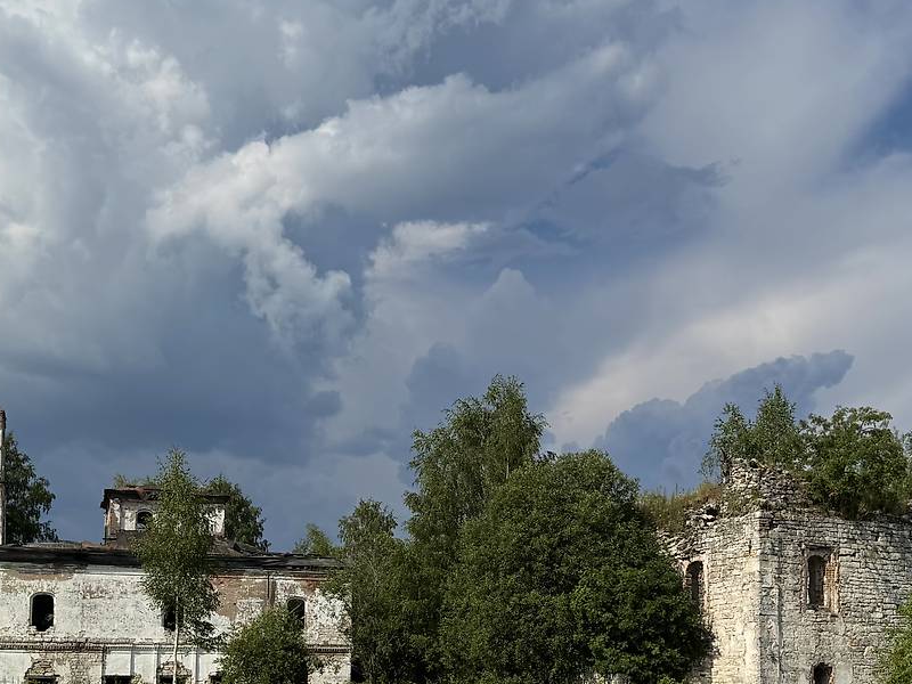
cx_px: 438
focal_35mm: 36
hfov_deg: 51.3
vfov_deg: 39.2
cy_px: 449
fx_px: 948
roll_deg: +0.7
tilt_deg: +11.1
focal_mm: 6.76
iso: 80
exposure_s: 1/7937
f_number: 1.78
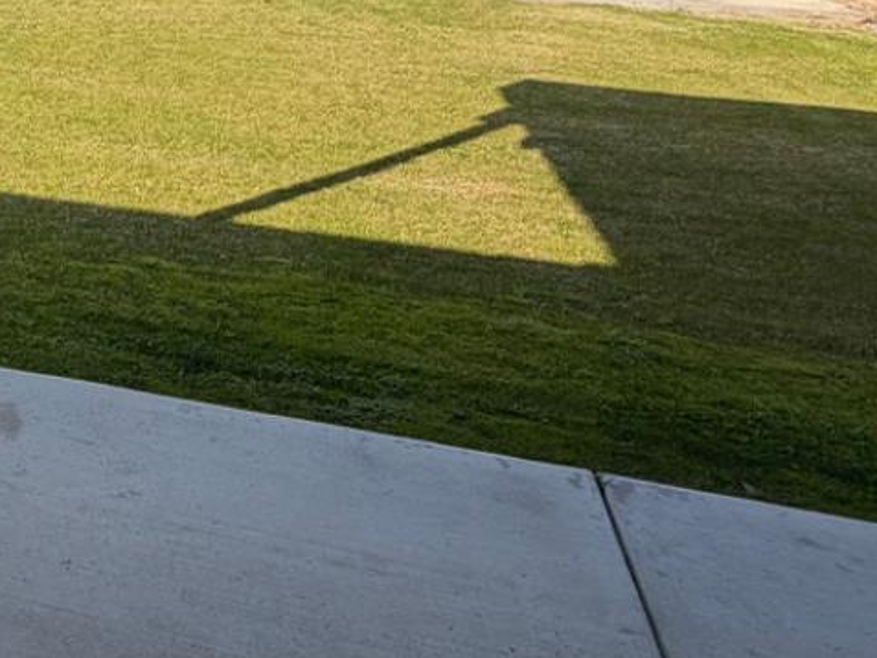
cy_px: 32
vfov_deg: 31.0
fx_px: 1115
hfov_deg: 37.1
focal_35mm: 44
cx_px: -51
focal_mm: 2.22
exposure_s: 1/770
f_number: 2.2
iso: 25
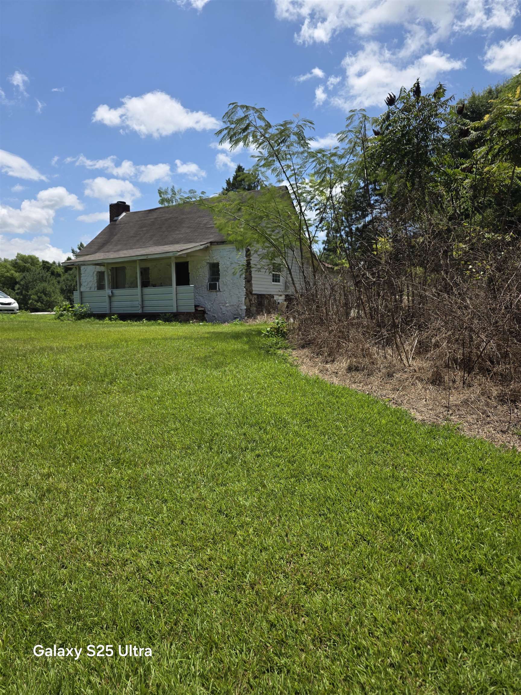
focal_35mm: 23
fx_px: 462
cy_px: 348
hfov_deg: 58.9
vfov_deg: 73.9
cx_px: 260
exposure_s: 1/7626
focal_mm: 6.3
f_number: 1.7
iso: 80
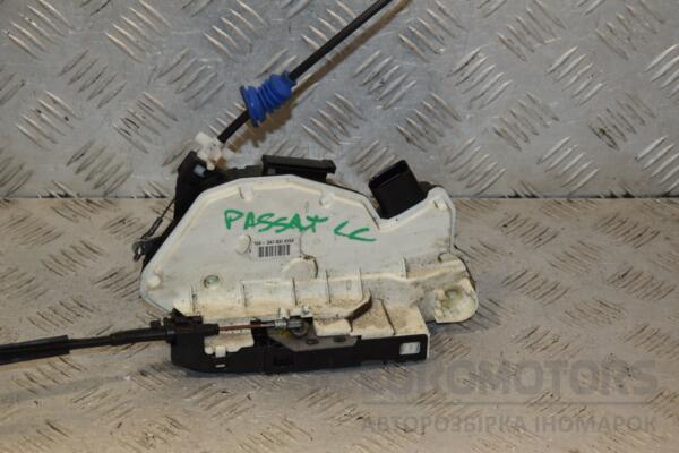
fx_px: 1980
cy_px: 226
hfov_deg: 19.5
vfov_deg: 13.0
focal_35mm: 105
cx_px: 340
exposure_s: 1/200
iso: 800
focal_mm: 70
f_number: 8
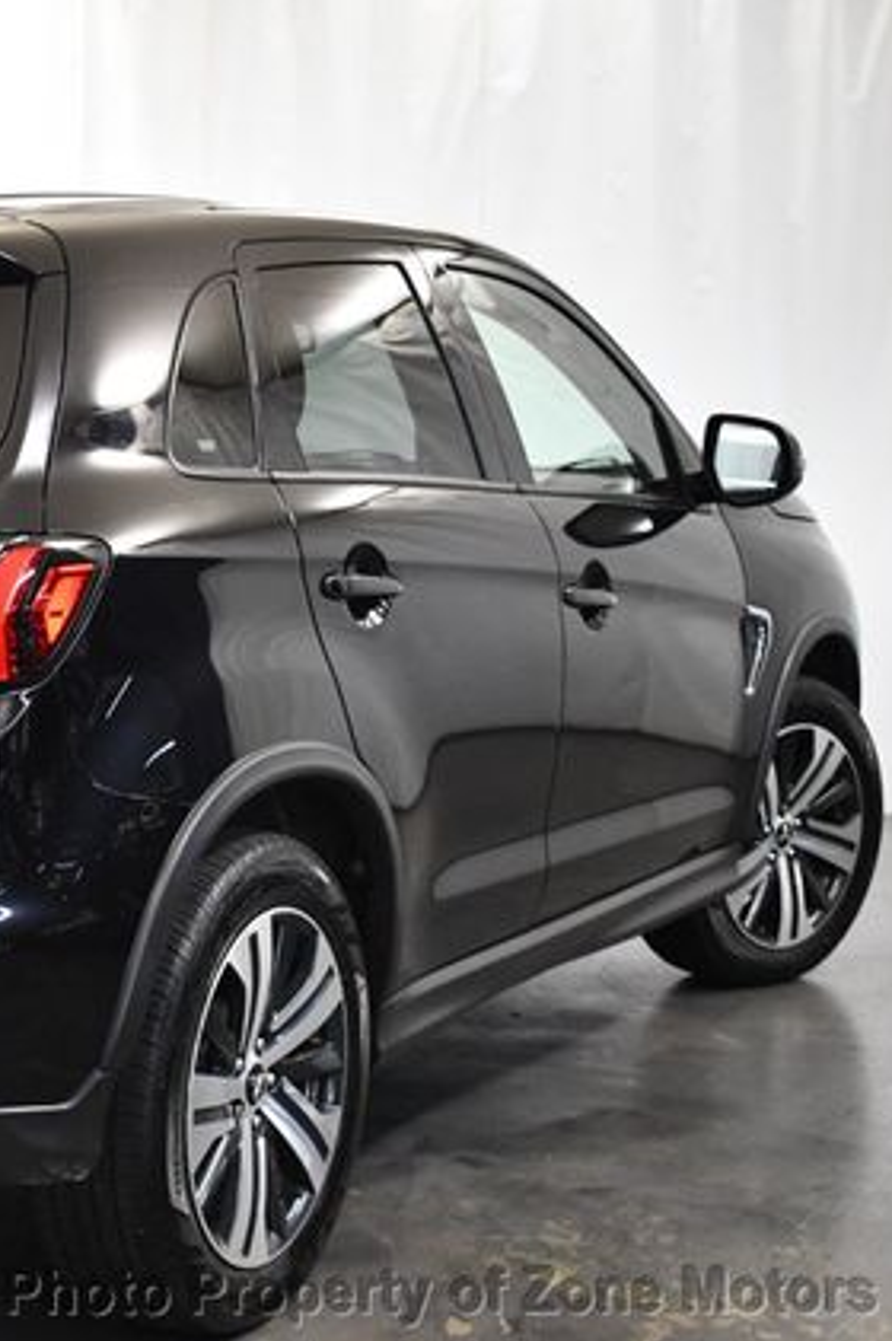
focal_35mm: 73
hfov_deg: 18.1
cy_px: 672
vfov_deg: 27.7
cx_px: -35
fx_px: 2717
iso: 2000
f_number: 4.5
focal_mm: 32
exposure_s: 1/125
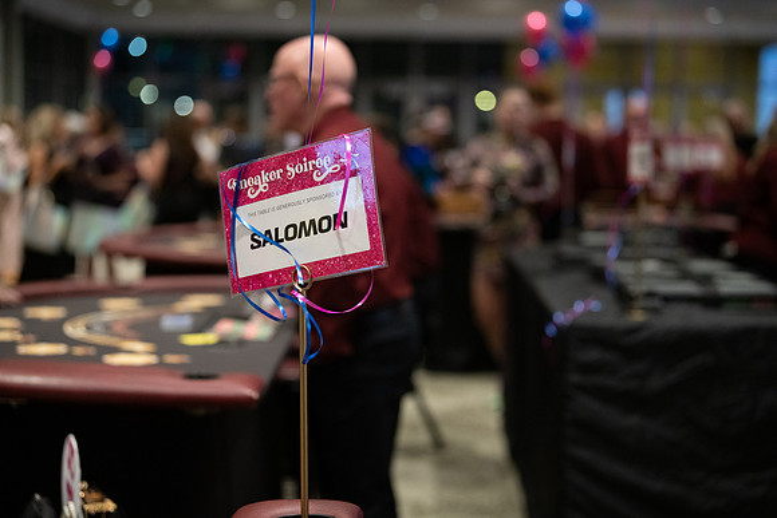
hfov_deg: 28.8
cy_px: 259
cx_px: 388
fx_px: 1511
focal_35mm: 70
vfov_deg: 19.5
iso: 3200
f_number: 2.8
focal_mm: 70
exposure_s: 1/160
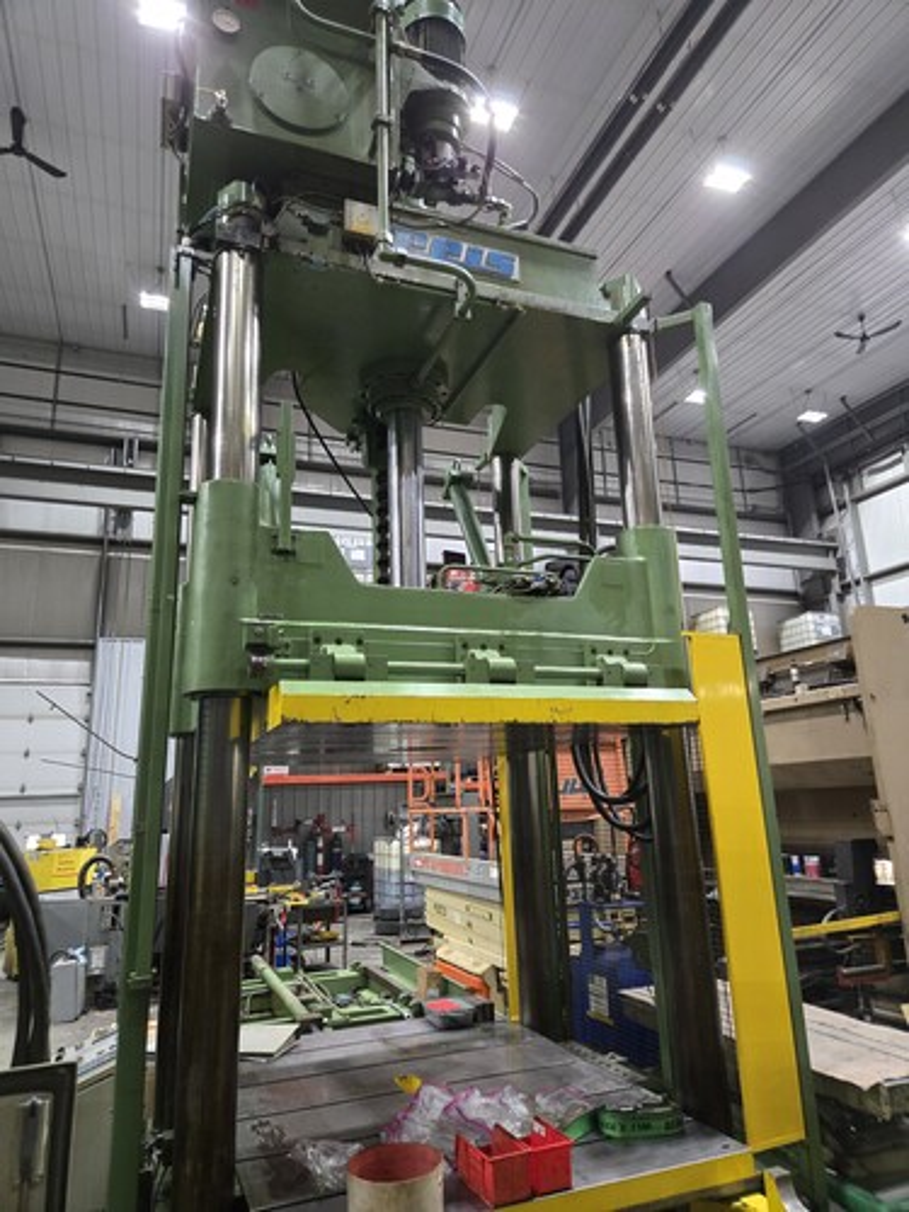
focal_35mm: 23
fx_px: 805
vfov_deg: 73.9
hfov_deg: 58.9
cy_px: 606
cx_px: 454
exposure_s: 1/60
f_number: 1.8
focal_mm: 5.4
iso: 800
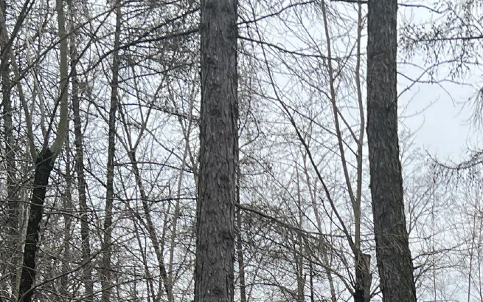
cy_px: 614
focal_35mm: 101
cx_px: 505
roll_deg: -1.2
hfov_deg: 19.9
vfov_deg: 11.6
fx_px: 1329
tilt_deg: -1.5
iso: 50
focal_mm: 5.7
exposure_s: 1/687
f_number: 1.5
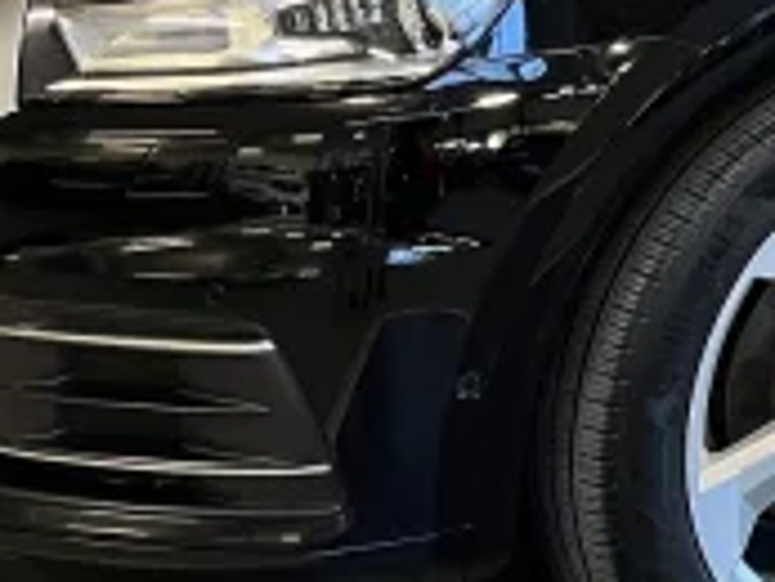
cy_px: -210
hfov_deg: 19.0
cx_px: 995
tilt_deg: -6.9
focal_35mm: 96
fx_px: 2151
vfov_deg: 14.6
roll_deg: +1.1
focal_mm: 5.1
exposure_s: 1/78
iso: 125
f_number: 1.6
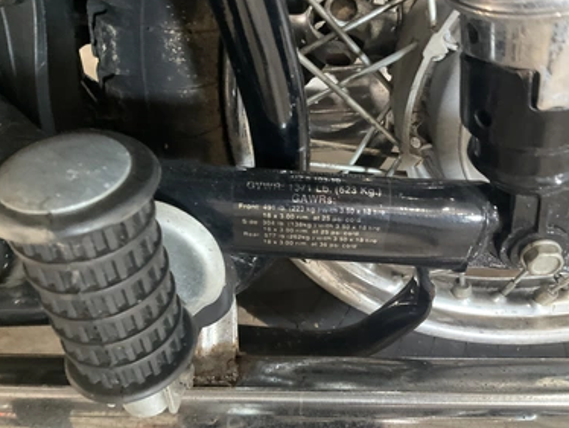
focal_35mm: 31
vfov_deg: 45.5
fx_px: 510
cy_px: 218
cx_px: 297
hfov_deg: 58.3
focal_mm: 3
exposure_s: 1/30
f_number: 1.8
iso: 400
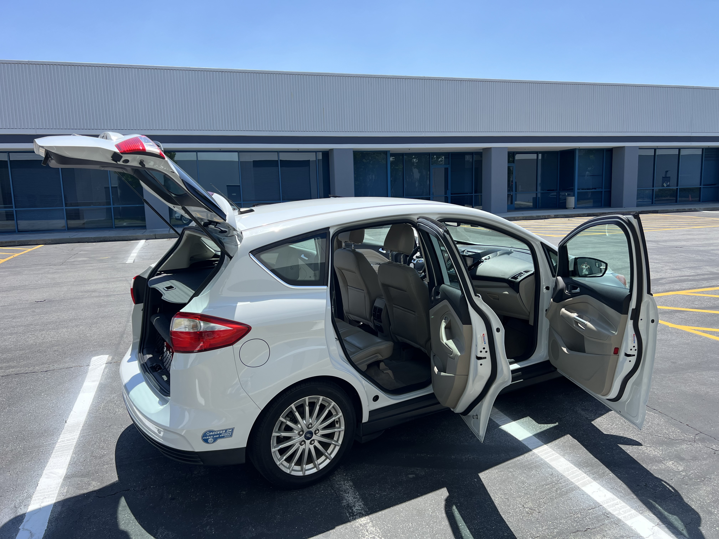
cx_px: 360
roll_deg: +1.5
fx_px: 540
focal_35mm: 26
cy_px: 270
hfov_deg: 67.3
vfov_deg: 53.1
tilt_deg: -8.6
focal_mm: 5.7
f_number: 1.5
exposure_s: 1/2994
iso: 50
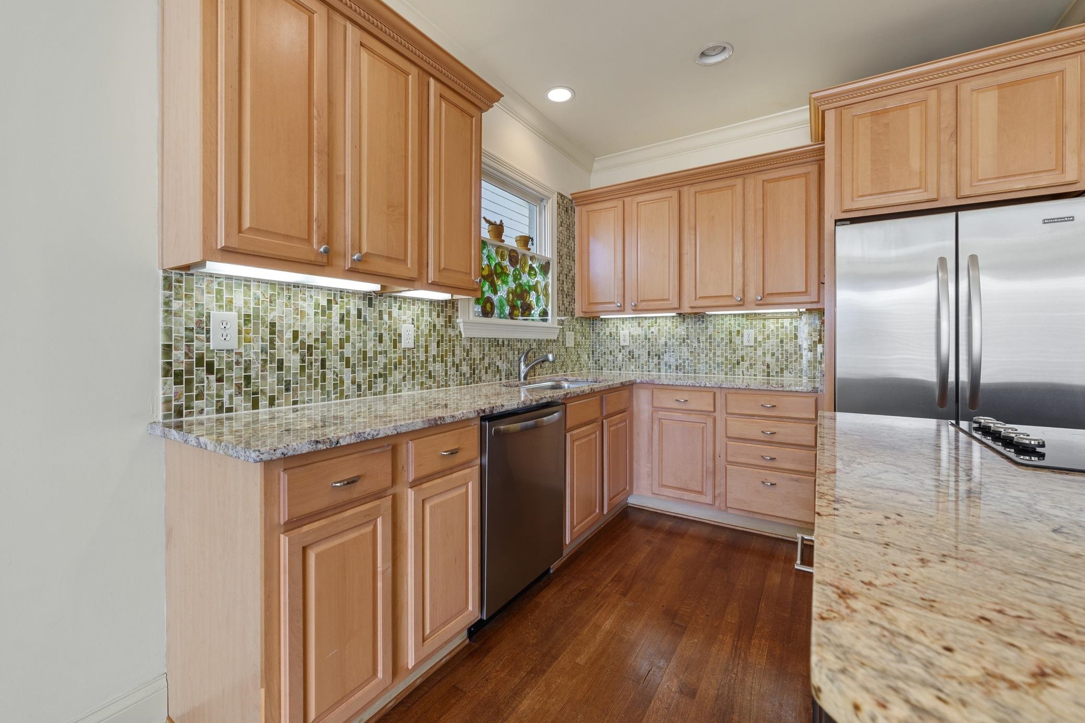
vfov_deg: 81.2
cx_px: 542
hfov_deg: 104.3
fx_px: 422
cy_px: 362
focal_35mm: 14
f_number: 6.3
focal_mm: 14
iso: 160
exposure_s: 1/6
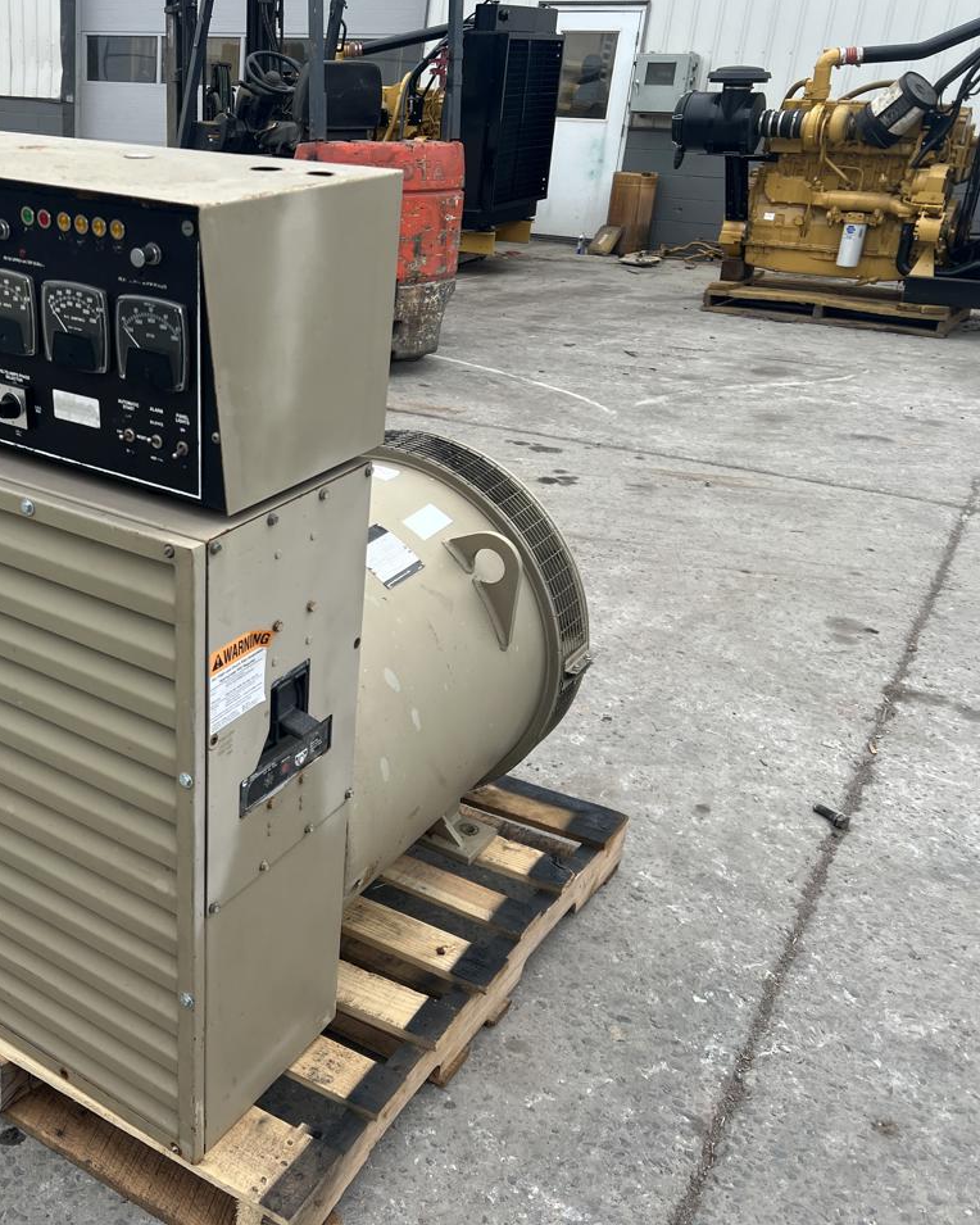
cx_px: 241
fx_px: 1233
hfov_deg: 42.0
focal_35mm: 34
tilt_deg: -20.5
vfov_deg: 52.8
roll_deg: +0.4
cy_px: 611
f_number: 1.5
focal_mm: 5.7
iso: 50
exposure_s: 1/398
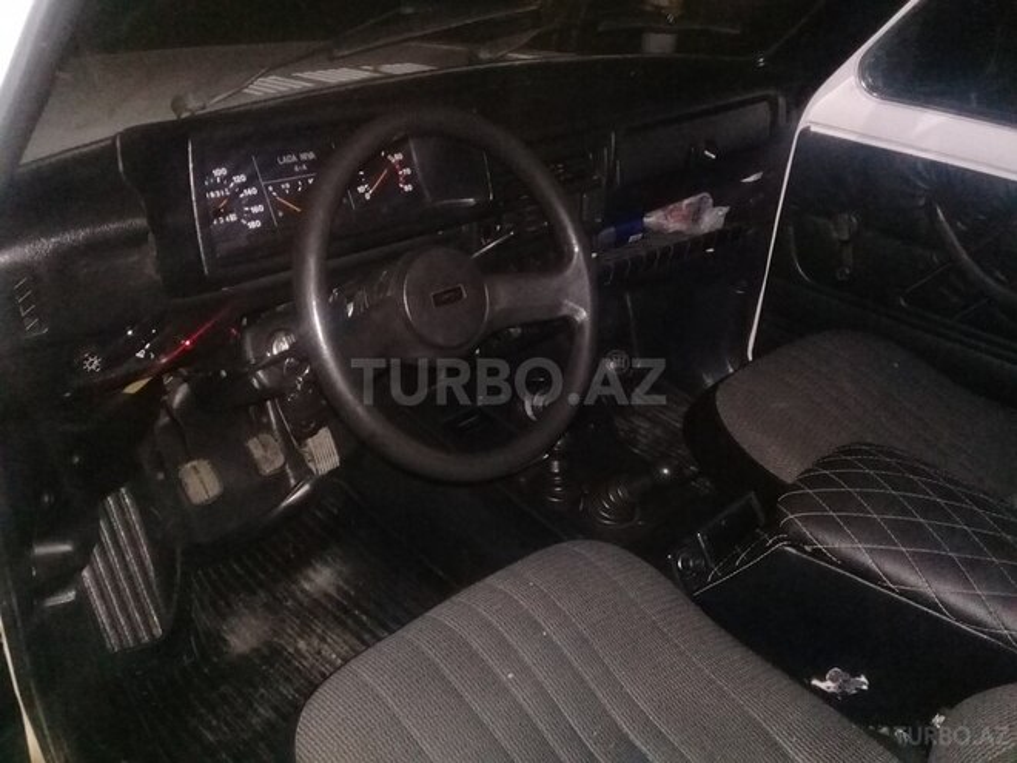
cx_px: 508
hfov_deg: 58.4
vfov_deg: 45.4
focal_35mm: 31
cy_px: 382
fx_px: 911
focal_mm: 3.3
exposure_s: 1/15
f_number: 2.2
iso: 640
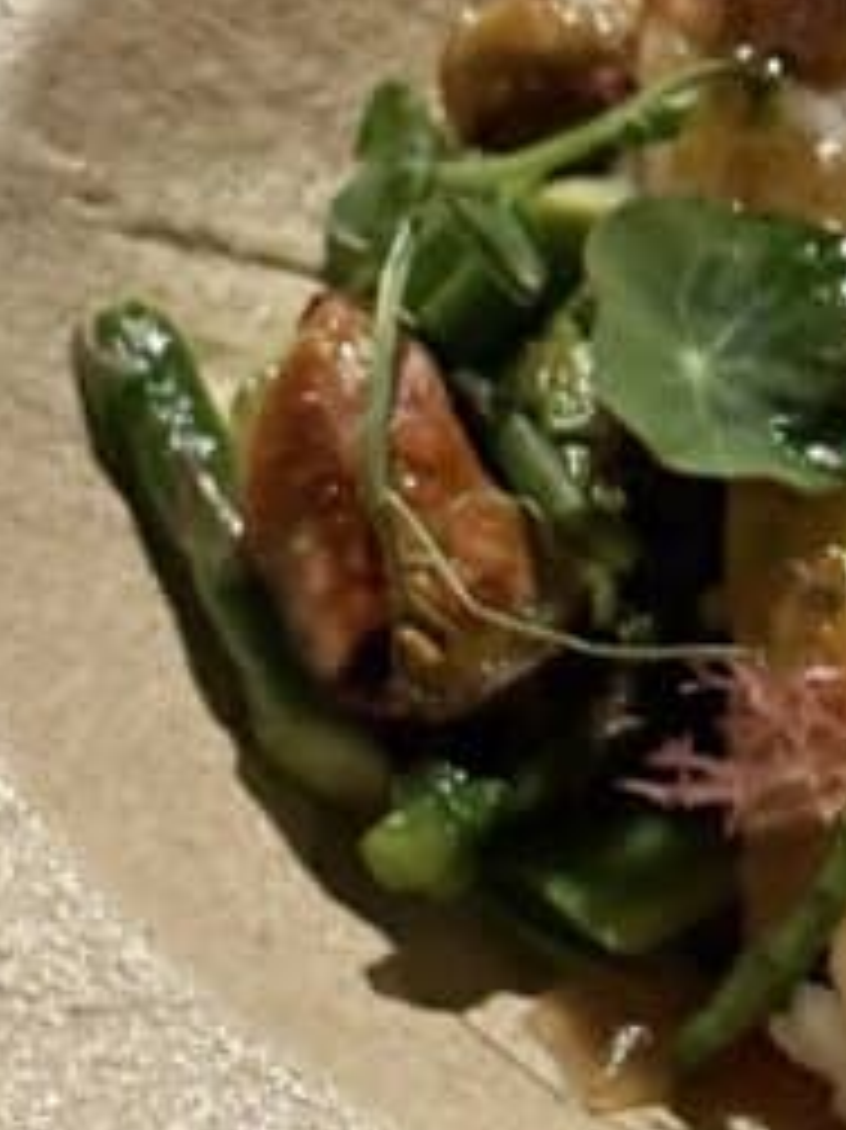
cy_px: 846
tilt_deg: -48.6
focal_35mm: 196
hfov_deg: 7.4
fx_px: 6392
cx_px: 1274
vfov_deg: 10.1
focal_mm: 6.76
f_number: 1.78
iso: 500
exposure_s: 1/33
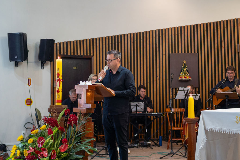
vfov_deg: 26.0
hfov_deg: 38.2
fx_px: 347
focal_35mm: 52
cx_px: 120
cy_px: 80
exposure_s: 1/160
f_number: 1.8
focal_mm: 35
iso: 1000
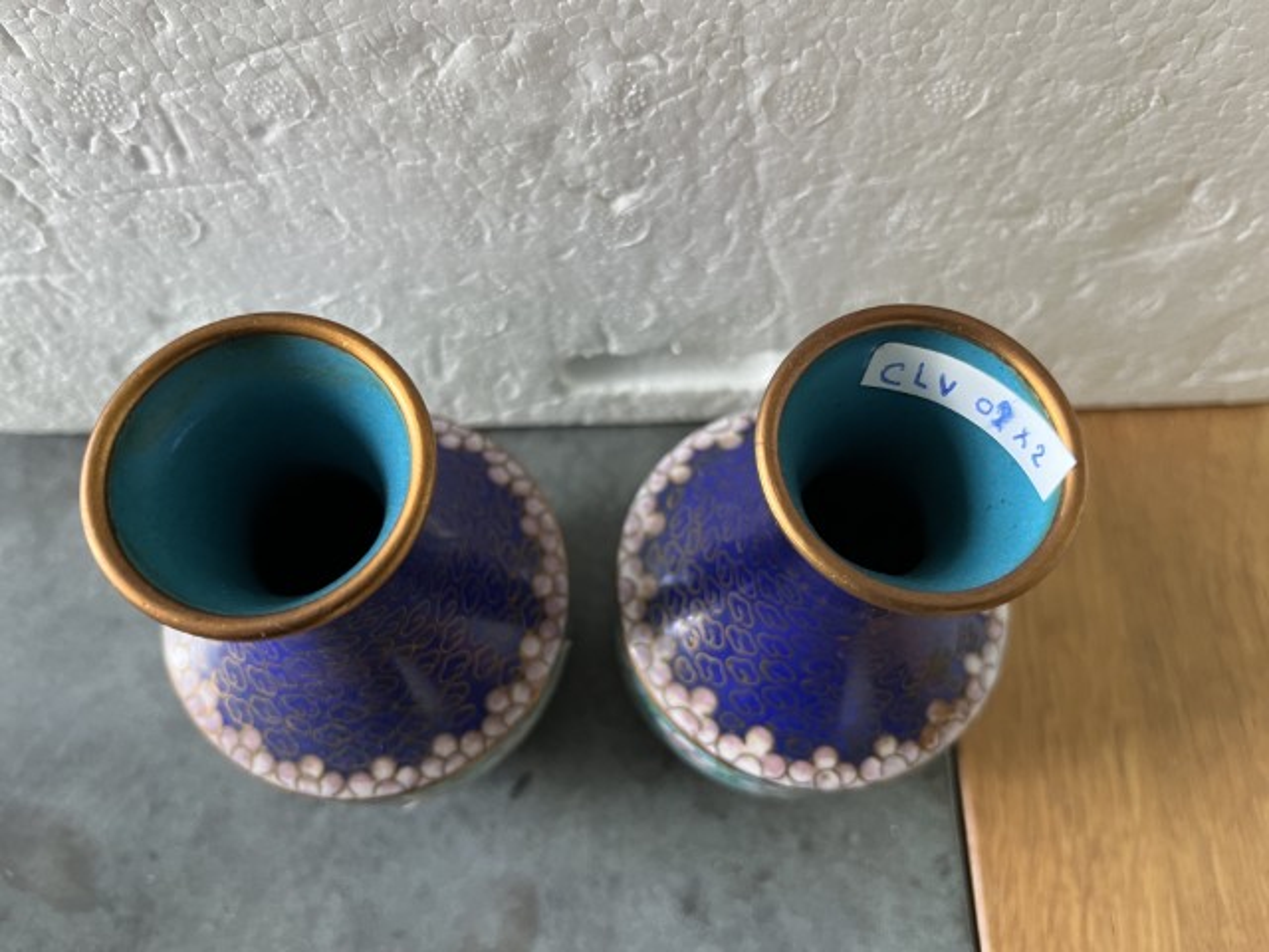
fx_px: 953
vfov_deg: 53.1
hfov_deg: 67.3
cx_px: 634
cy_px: 476
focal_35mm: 26
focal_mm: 5.1
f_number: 1.6
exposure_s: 1/60
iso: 250
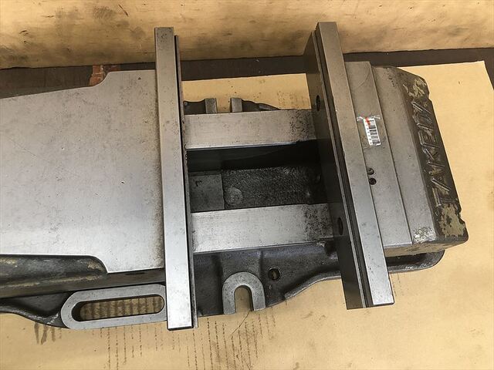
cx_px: 247
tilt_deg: -71.4
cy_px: 185
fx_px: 400
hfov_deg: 63.4
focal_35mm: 28
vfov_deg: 49.7
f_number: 1.8
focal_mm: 3.99
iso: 40
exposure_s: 1/15
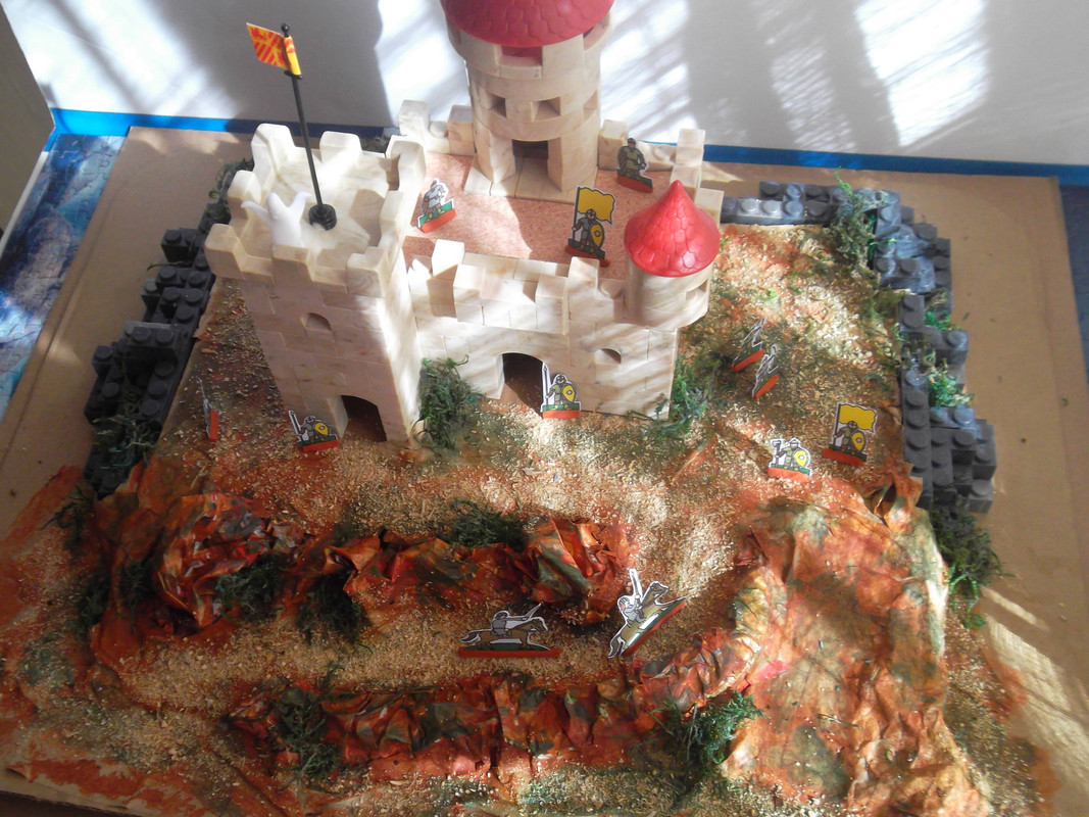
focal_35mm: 37
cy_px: 408
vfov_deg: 38.7
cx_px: 544
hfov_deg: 50.1
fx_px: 1164
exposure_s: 1/50
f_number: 4
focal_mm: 6.6
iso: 251
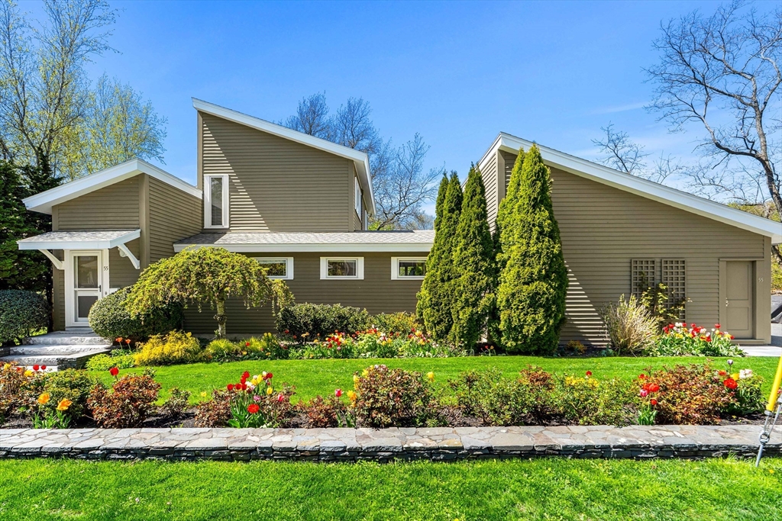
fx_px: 348
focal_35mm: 16
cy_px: 260
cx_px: 391
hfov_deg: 96.7
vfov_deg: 73.8
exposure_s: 1/200
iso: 160
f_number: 8
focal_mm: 16
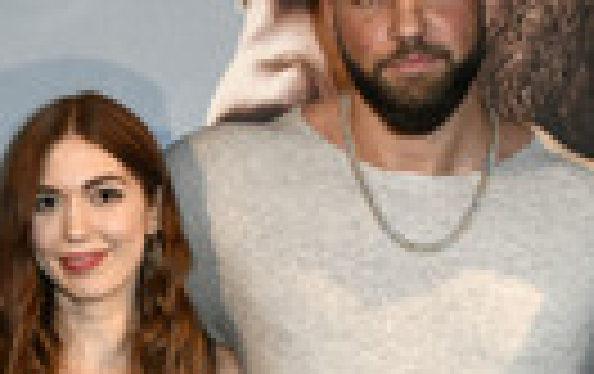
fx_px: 1800
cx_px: 218
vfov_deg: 11.6
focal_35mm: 111
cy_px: 460
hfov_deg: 18.7
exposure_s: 1/125
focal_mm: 32
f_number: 6.3
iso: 500
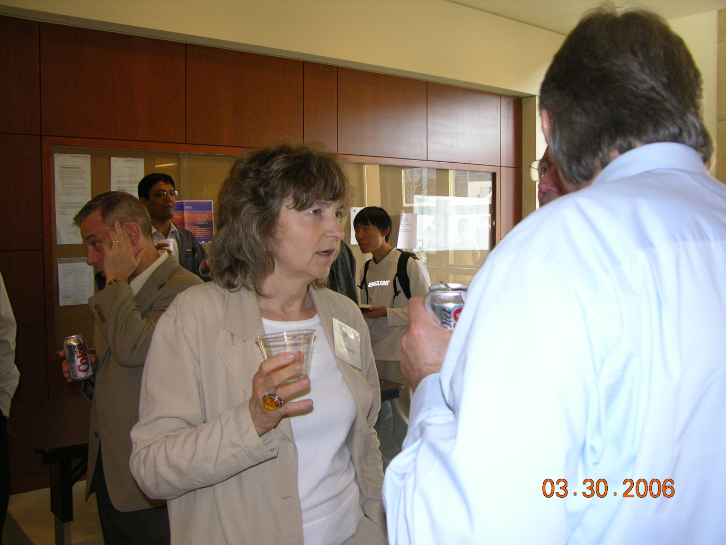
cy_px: 272
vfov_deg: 40.7
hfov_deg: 52.6
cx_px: 363
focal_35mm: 35
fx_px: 734
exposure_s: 1/60.1
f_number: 2.8
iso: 200
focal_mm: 8.9
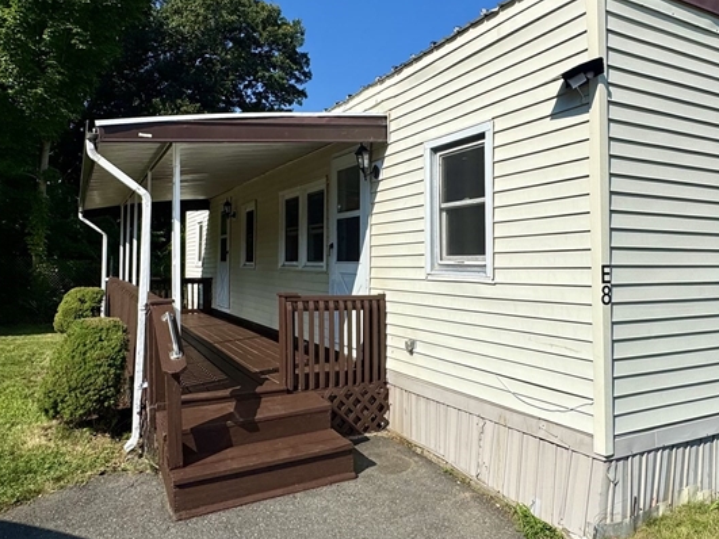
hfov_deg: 65.3
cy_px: 233
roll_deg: +0.2
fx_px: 561
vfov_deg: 51.2
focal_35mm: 27
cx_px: 380
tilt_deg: +3.2
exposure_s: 1/4132
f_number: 2.2
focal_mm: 2.22
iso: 40
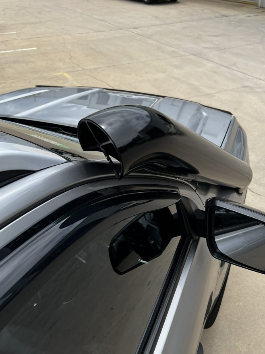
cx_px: 146
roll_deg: +0.6
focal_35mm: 32
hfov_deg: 44.1
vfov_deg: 56.6
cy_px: 204
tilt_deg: -36.1
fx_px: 327
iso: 50
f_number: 1.5
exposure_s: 1/2841
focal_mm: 5.7
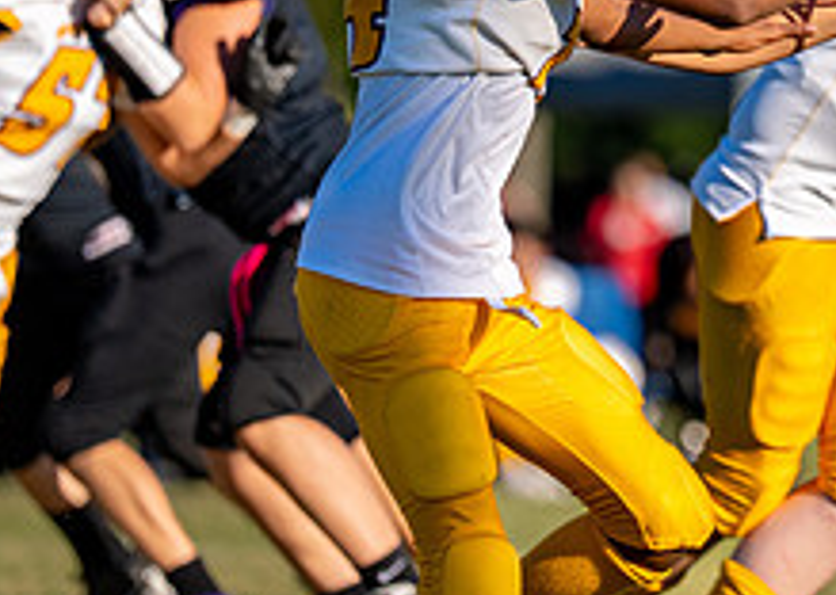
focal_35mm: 626
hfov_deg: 3.2
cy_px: 45
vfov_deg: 2.3
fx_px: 14849
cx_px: 1078
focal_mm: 168
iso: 160
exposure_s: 1/4000
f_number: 2.8
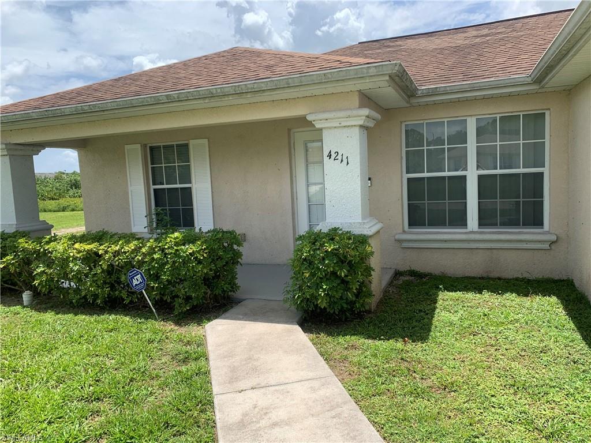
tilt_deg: -6.0
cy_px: 222
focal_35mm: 26
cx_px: 296
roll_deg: +1.7
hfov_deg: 67.3
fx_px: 444
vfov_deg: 53.1
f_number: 1.8
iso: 25
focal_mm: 4.25
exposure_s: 1/1689
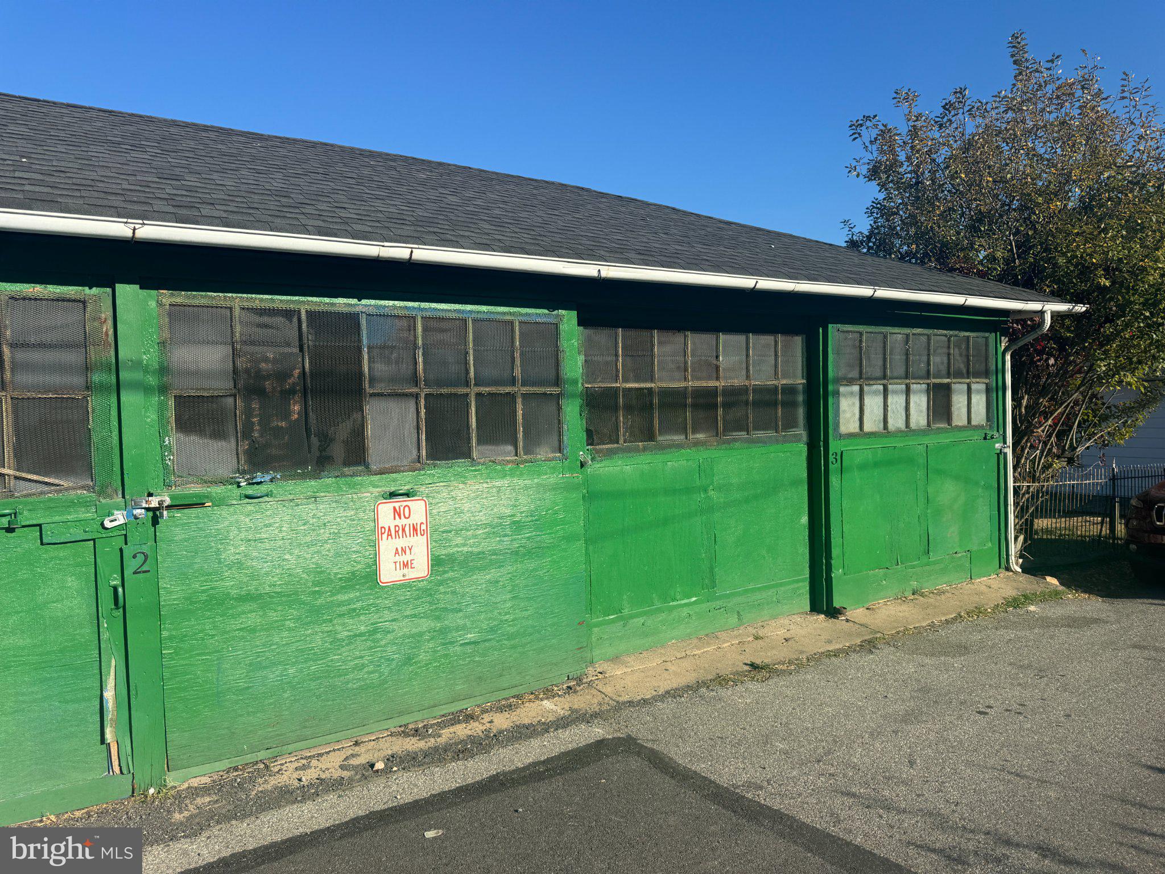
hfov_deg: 71.6
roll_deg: +1.8
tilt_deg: -2.3
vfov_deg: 56.8
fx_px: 808
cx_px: 582
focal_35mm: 24
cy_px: 437
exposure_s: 1/3413
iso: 80
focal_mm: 6.76
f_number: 1.78
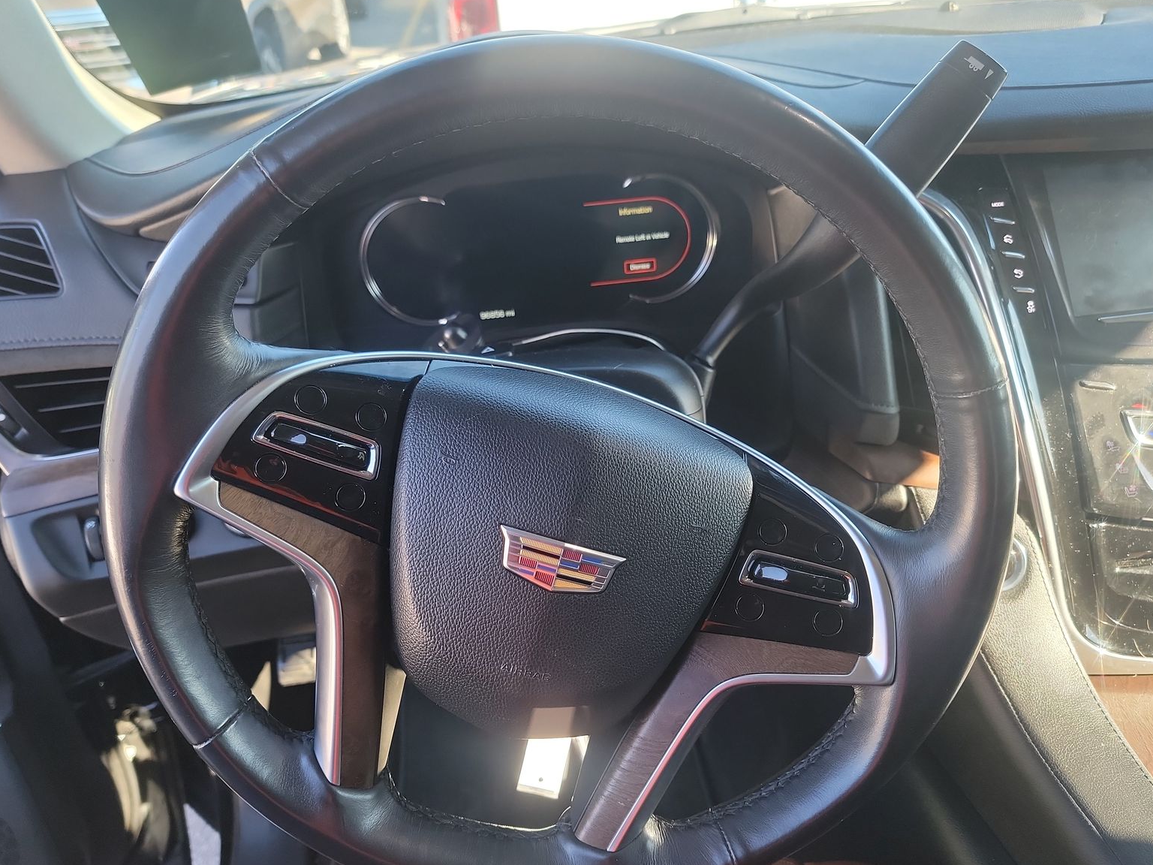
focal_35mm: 25
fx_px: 833
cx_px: 574
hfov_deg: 69.4
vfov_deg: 54.9
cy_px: 441
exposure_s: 1/59
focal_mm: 6.7
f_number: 1.8
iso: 107
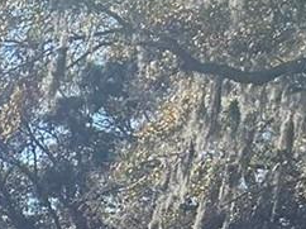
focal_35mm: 172
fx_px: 1519
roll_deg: -1.6
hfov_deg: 9.0
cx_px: -660
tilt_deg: -12.6
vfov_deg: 7.4
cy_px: 729
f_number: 1.5
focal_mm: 5.7
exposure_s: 1/2208
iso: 50
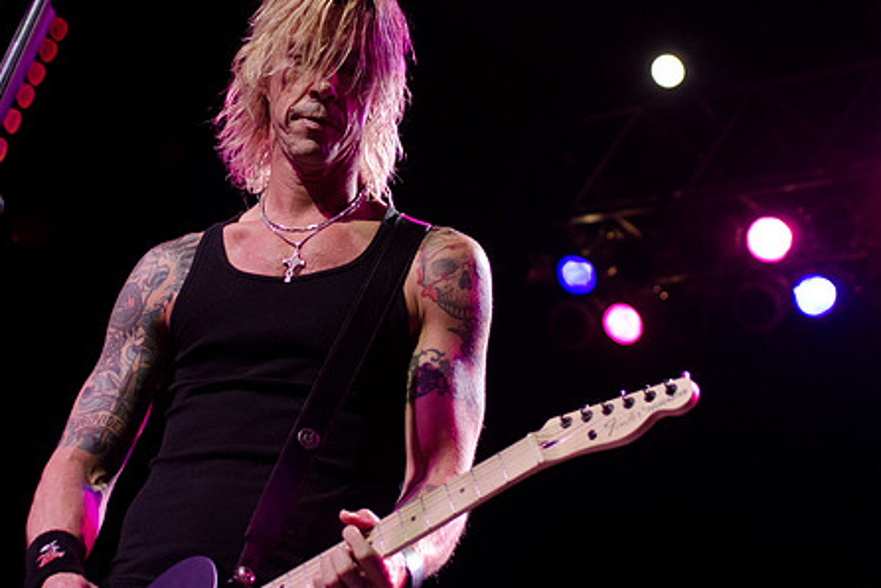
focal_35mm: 78
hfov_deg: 26.0
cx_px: 498
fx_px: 1910
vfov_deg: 17.5
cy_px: 289
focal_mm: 40
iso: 1600
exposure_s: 1/320
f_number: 3.2
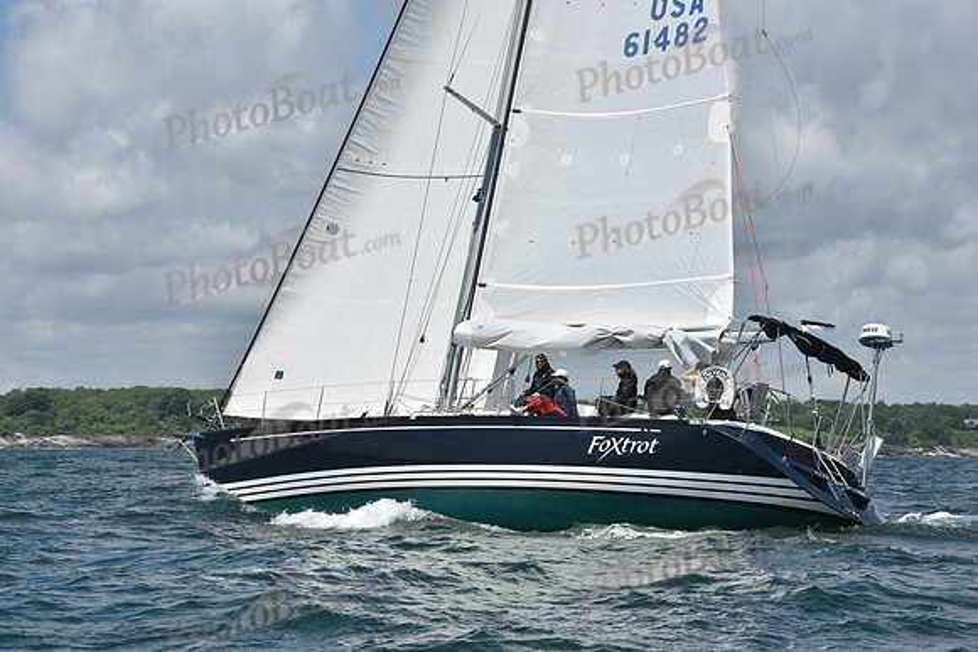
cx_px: 489
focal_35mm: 90
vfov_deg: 15.2
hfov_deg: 22.6
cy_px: 326
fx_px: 2445
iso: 250
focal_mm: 90
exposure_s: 1/1250
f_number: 9
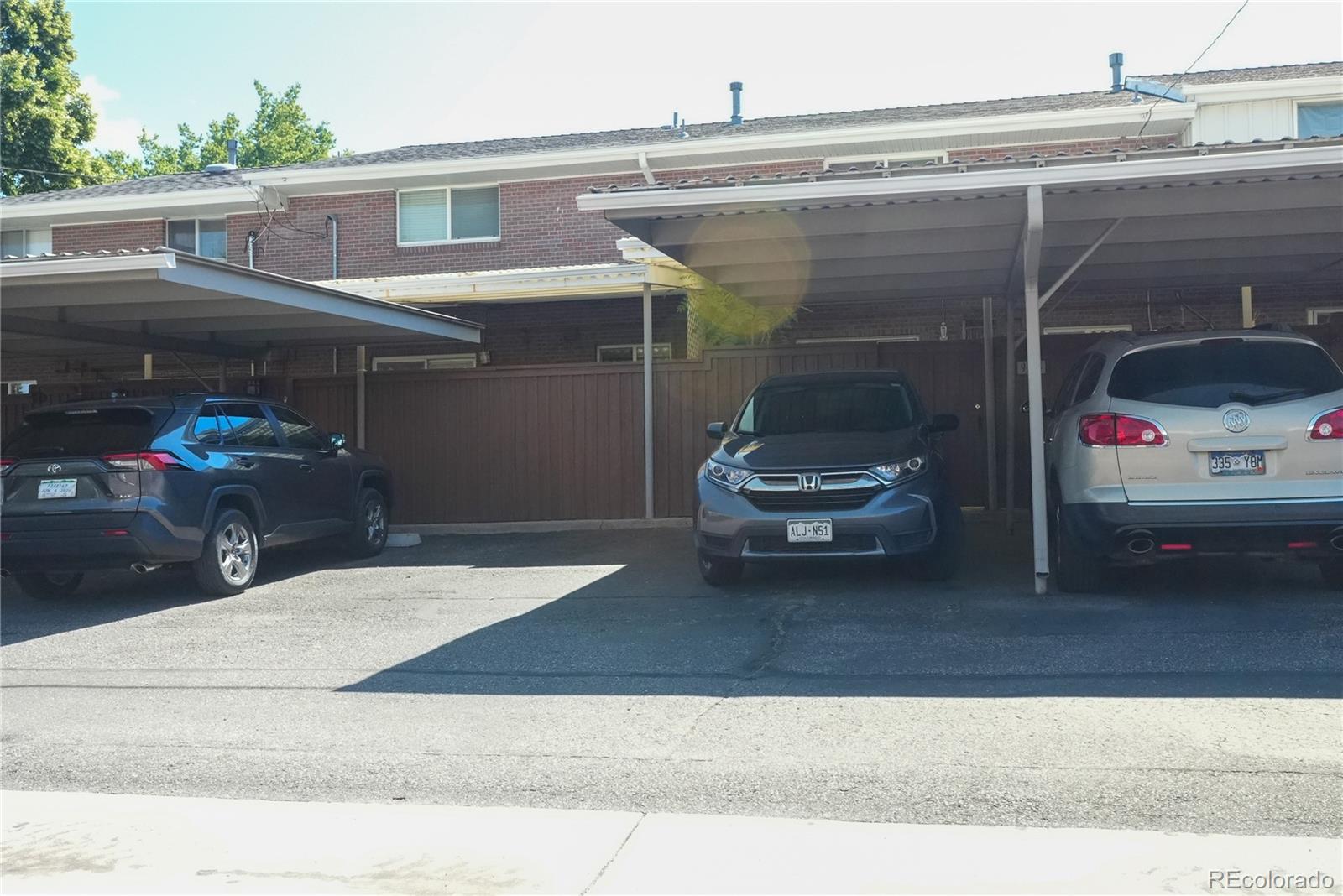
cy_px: 448
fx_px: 1213
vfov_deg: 40.6
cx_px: 672
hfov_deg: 57.9
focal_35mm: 32
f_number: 9
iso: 8000
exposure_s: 1/250
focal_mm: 32.5
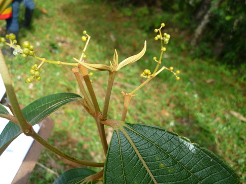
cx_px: 123
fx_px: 227
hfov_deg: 56.8
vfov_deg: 44.2
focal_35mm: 32
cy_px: 91
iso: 80
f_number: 2.8
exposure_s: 1/320
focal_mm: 5.5
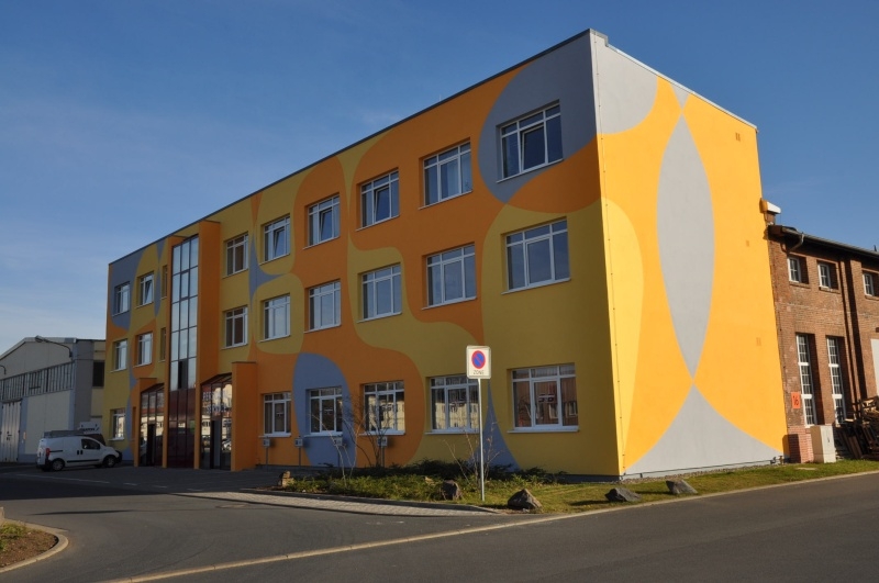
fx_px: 805
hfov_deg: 57.3
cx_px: 440
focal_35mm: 33
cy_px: 292
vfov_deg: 39.9
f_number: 13
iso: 200
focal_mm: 22
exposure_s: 1/160
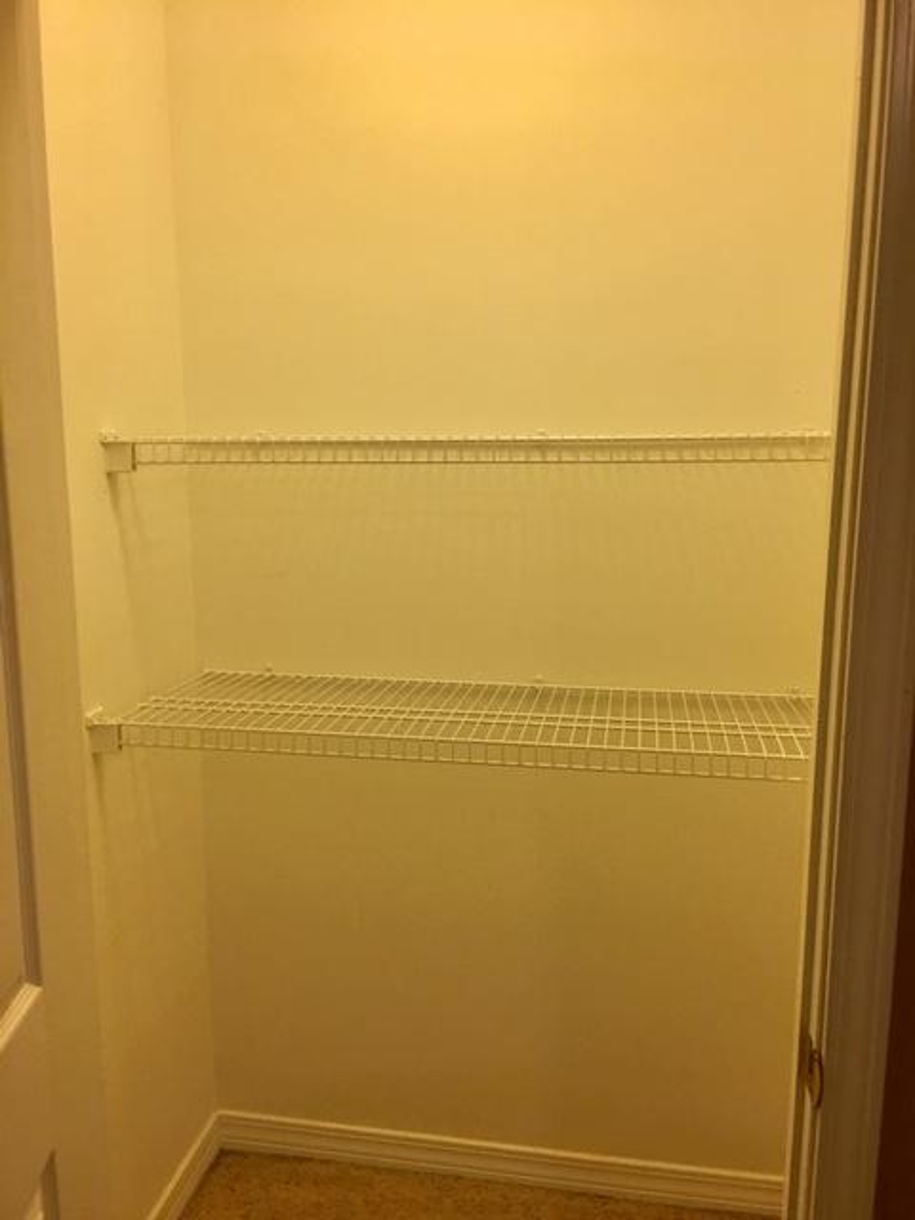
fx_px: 1022
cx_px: 458
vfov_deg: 61.7
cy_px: 610
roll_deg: -1.2
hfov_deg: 48.2
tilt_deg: -7.8
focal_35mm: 29
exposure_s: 1/15
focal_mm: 4.15
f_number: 2.2
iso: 25
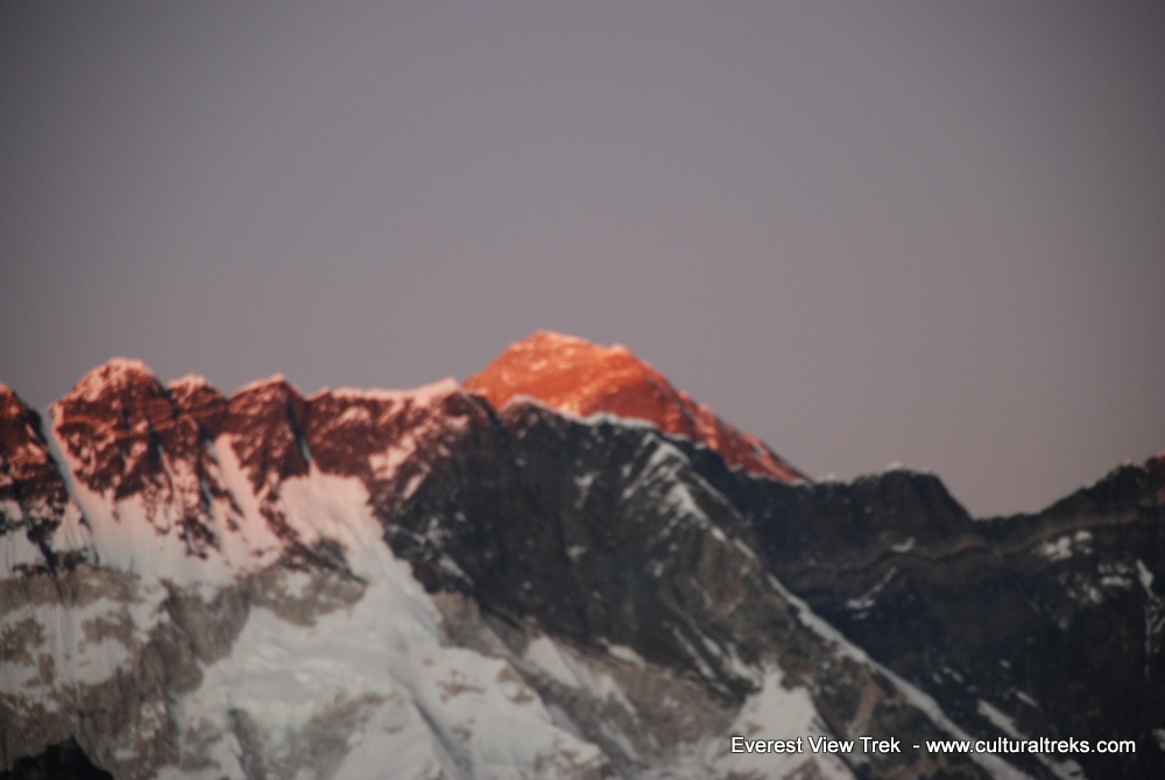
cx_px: 582
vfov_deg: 6.8
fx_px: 6563
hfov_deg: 10.1
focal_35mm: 202
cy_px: 390
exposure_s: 1/40
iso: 400
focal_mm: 135
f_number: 5.6
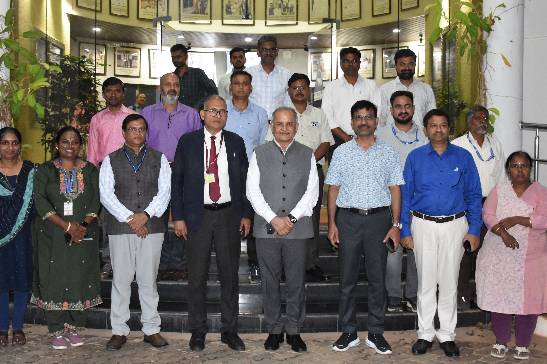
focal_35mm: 49
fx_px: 740
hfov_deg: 40.5
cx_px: 249
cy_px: 157
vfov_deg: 27.7
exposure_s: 1/60
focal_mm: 23
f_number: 3.8
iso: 1600
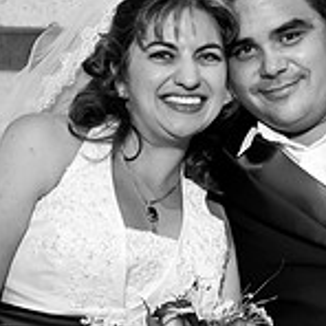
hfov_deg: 9.0
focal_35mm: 193
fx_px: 2056
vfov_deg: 9.1
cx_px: 257
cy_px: 220
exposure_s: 1/50
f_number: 6.3
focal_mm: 50
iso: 200
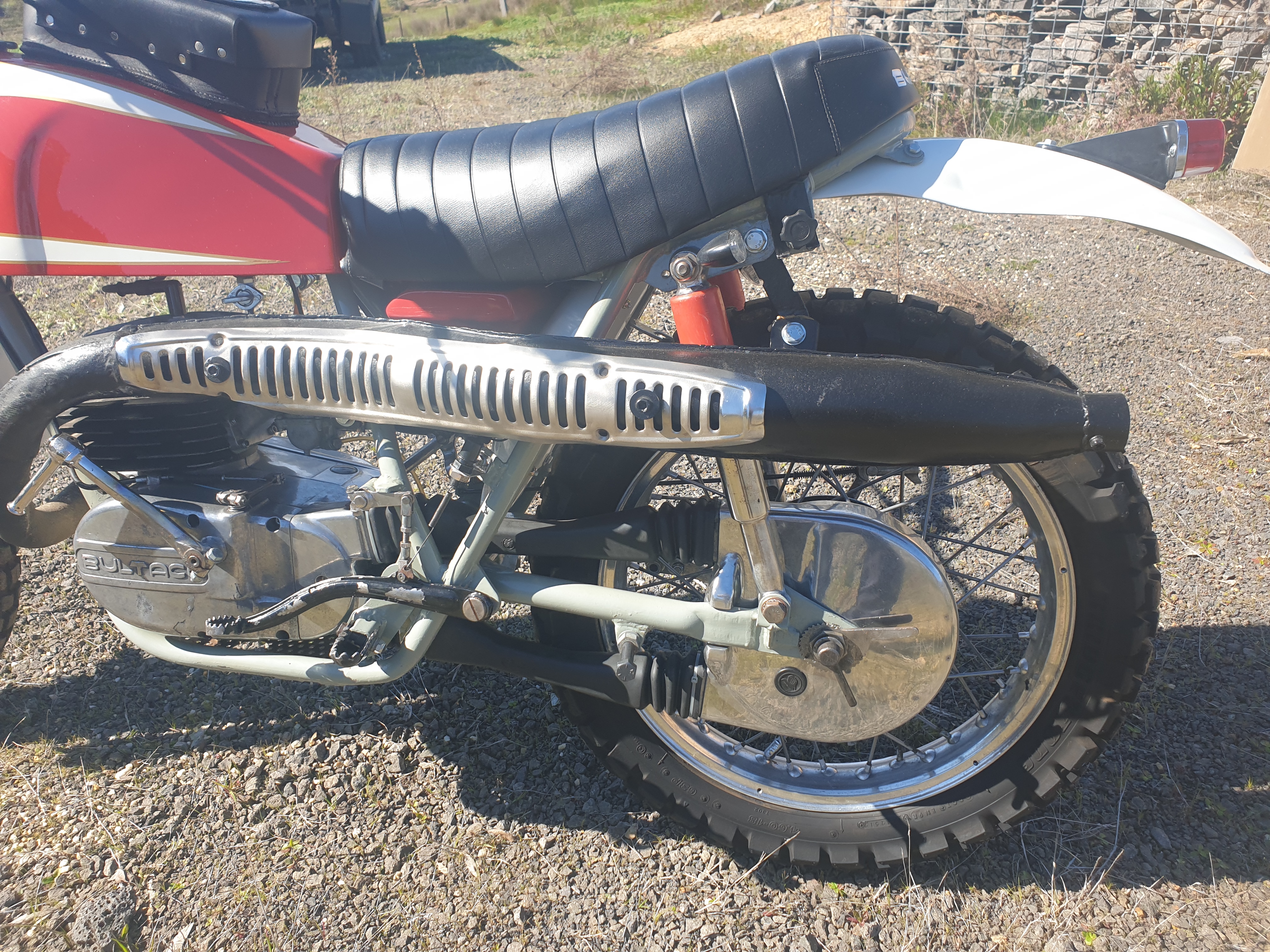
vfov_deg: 53.1
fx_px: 954
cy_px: 476
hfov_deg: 67.3
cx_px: 635
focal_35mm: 26
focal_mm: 4.3
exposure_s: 1/633
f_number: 2.4
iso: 50
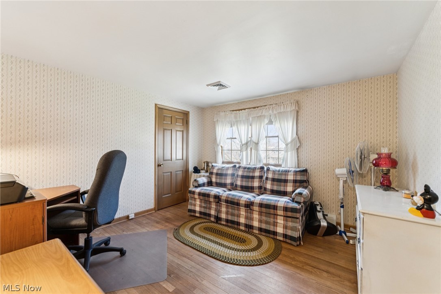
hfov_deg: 104.3
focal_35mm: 14
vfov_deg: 81.2
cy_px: 147
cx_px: 220
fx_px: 171
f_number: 5.6
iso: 200
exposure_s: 1/8
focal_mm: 14
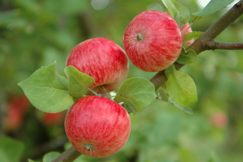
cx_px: 125
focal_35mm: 78
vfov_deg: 17.5
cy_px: 83
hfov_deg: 26.0
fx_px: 526
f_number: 2.8
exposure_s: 1/125
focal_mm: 50
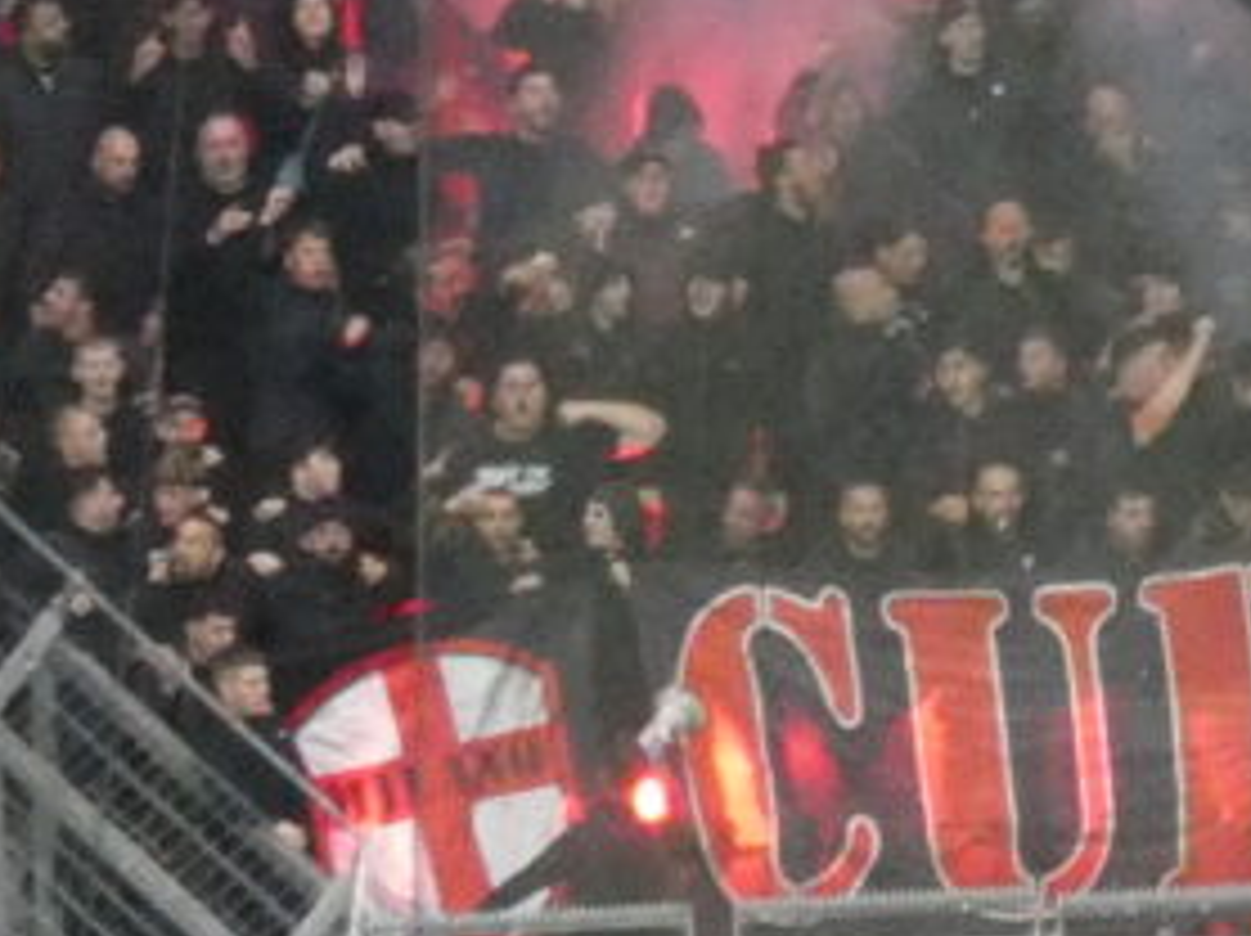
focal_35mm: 921
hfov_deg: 2.2
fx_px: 33256
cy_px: -482
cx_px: 1971
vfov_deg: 1.6
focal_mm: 28.7
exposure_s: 1/80
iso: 1000
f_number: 5.5
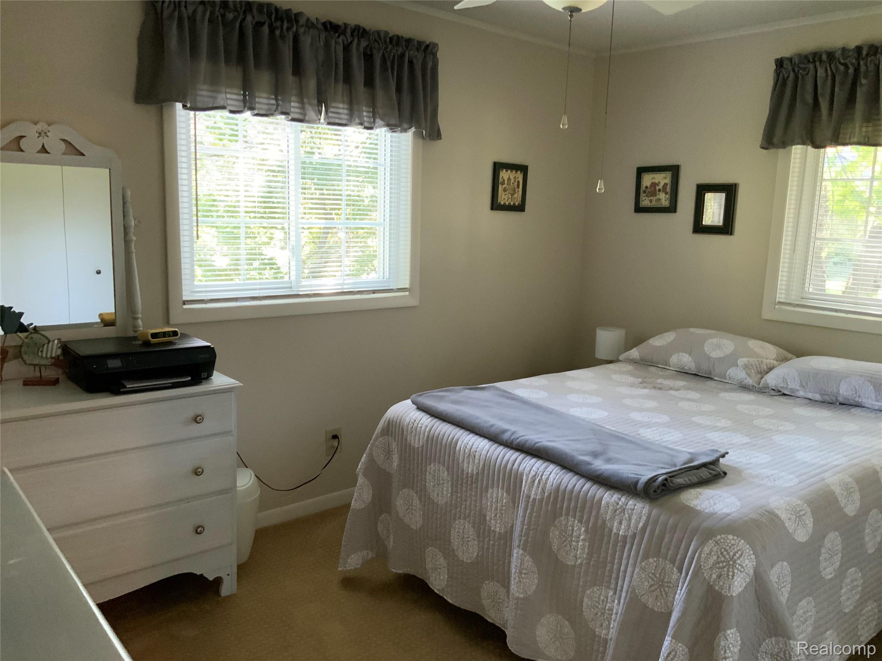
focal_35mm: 29
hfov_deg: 61.7
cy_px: 330
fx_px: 739
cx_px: 441
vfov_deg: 48.2
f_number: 1.8
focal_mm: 3
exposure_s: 1/40
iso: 320
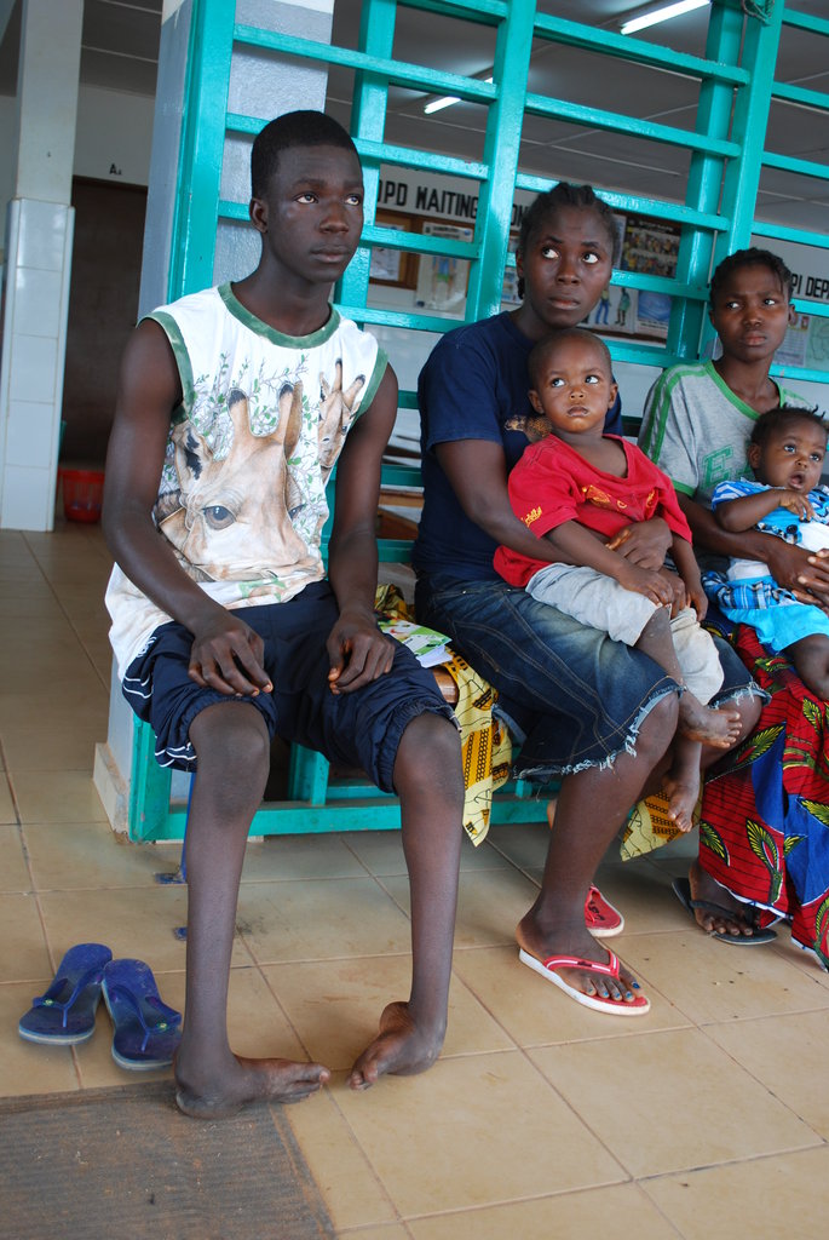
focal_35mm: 36
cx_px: 414
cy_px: 620
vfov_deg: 53.1
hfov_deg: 37.0
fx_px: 1240
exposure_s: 1/40
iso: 200
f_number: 4.2
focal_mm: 24
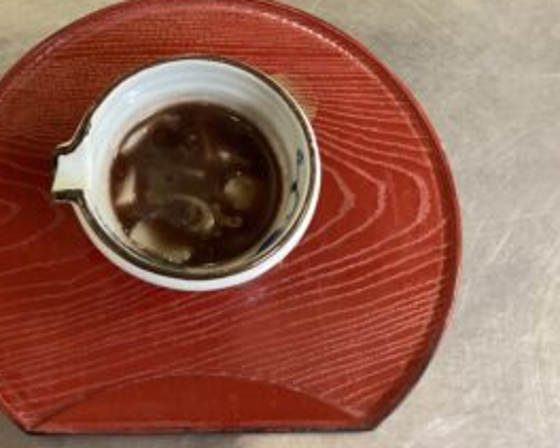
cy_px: 169
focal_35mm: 43
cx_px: 215
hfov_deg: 42.6
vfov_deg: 34.7
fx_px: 712
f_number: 2.4
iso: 320
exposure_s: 1/40
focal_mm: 3.3
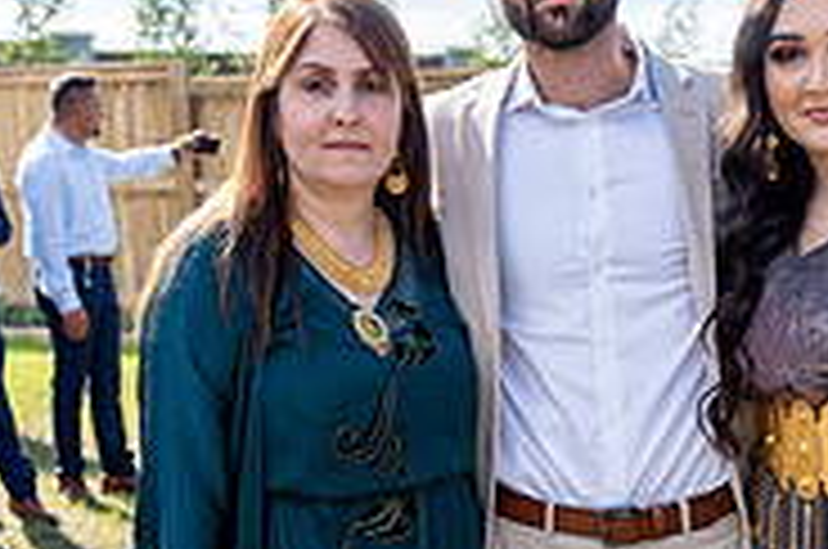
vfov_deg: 17.7
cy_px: 477
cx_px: 616
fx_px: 1745
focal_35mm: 76
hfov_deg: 26.4
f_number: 3.5
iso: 320
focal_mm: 31
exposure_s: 1/2000
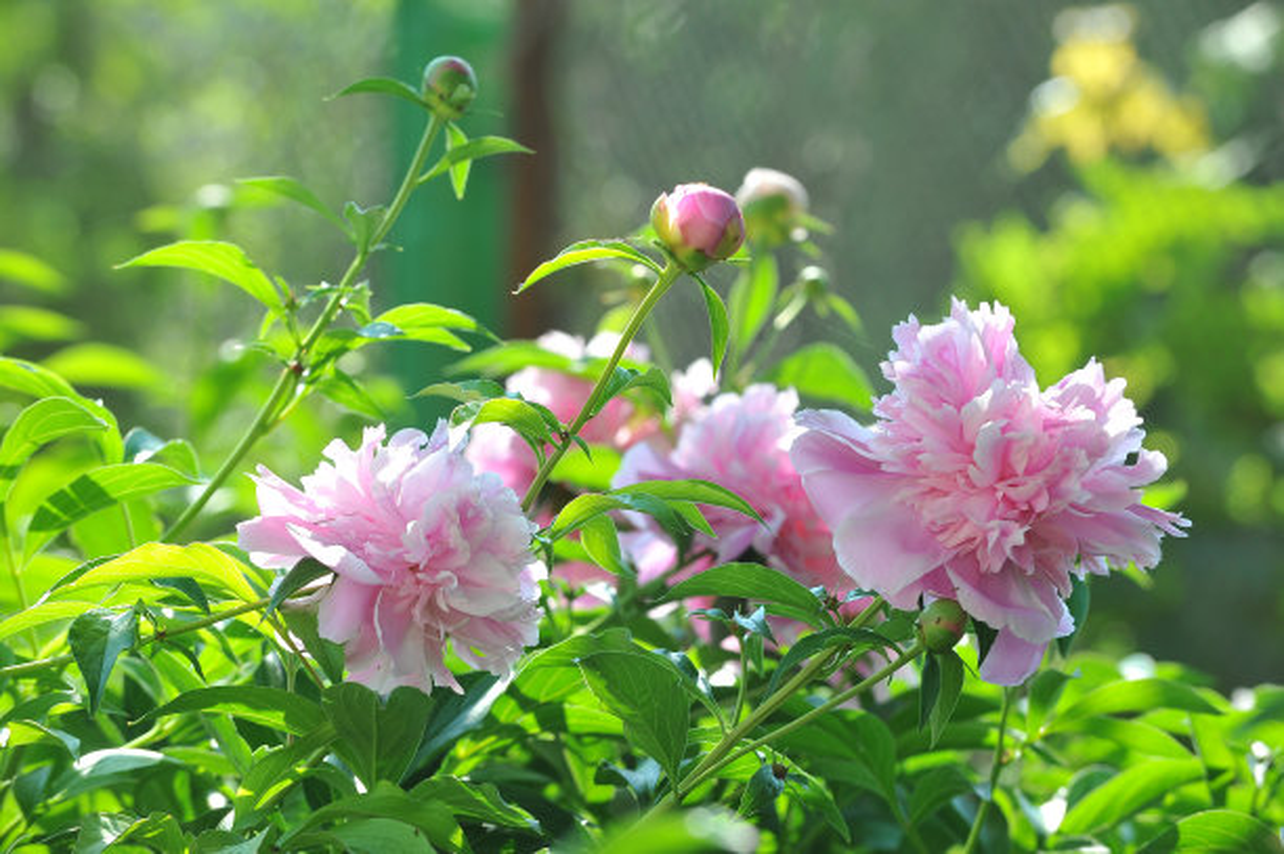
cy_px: 427
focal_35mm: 200
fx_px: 7127
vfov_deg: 6.9
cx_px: 642
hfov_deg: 10.3
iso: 200
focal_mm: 200
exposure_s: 1/125
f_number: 9
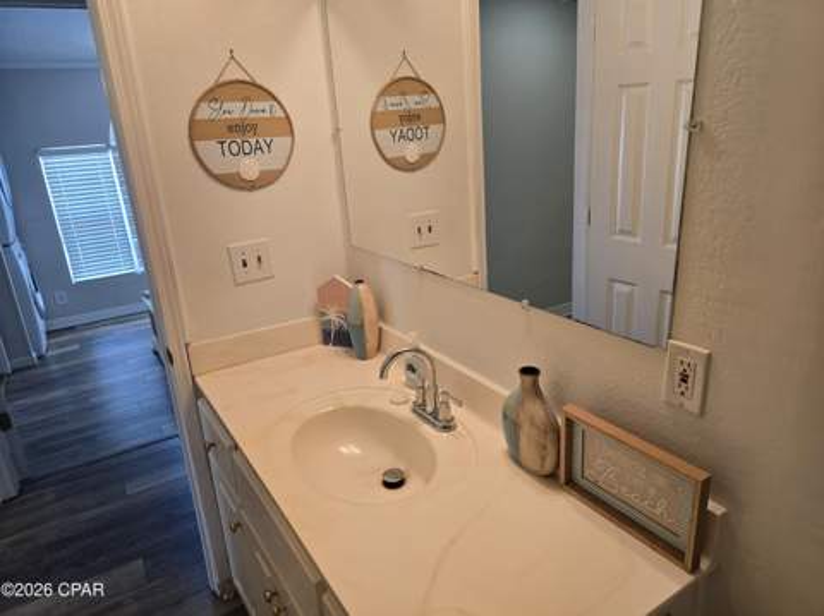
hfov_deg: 74.0
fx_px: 547
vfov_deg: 58.8
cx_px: 412
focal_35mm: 23
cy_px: 308
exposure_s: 1/120
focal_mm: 6.3
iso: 160
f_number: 1.7
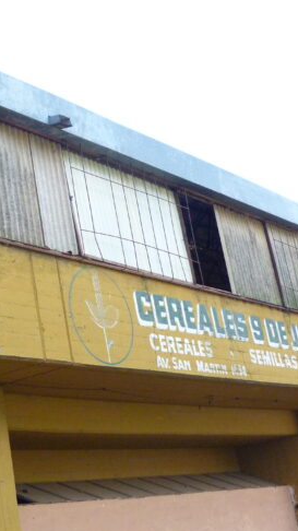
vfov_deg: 33.8
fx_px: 872
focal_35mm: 62
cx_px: 33
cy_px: 266
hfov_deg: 19.1
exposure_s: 1/400
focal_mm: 6.5
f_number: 3.1
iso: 400
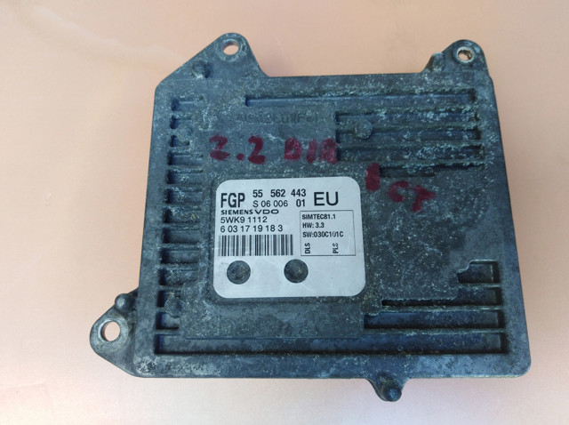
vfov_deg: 52.9
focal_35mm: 26
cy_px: 212
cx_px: 284
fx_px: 427
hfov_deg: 67.4
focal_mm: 3.83
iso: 218
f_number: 2.2
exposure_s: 1/33.3
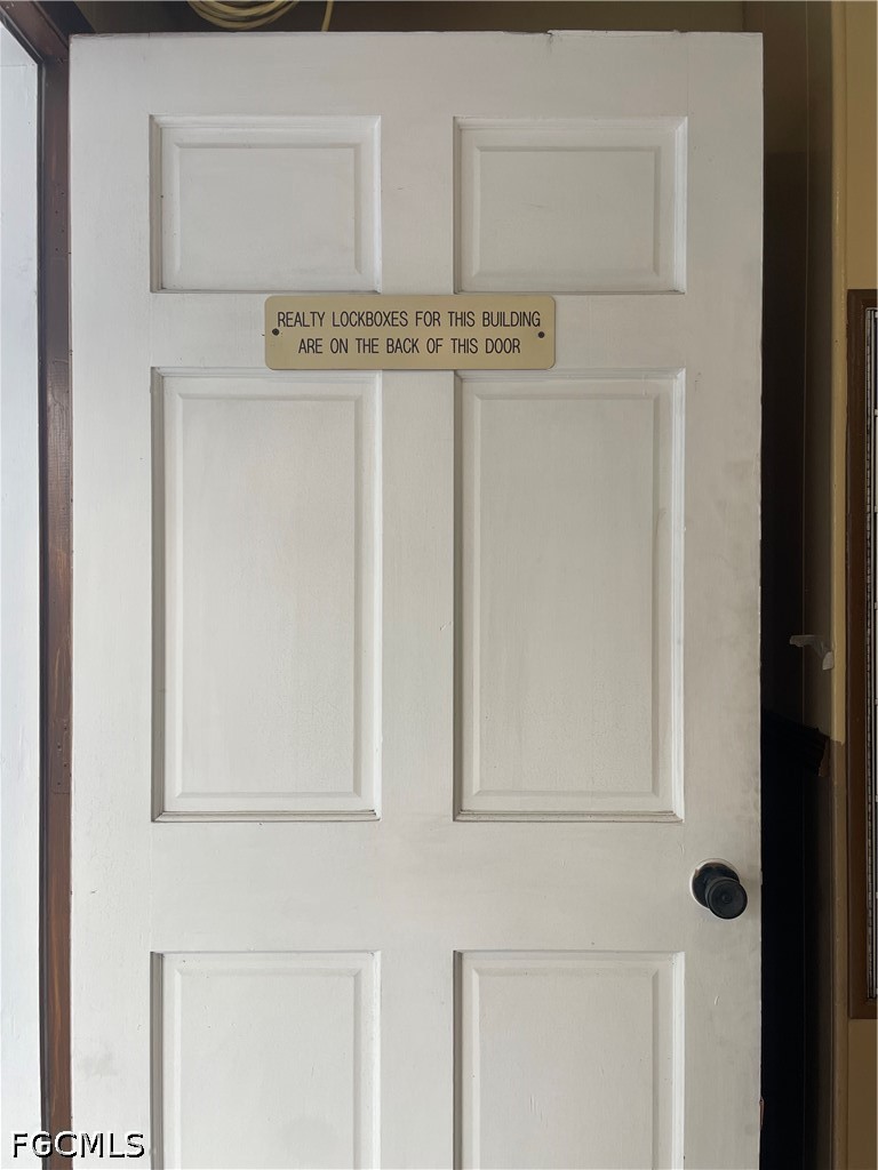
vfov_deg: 67.3
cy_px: 585
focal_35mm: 26
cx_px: 439
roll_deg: +0.2
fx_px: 879
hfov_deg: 53.1
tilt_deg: +0.2
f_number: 1.6
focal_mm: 4.2
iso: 50
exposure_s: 1/120
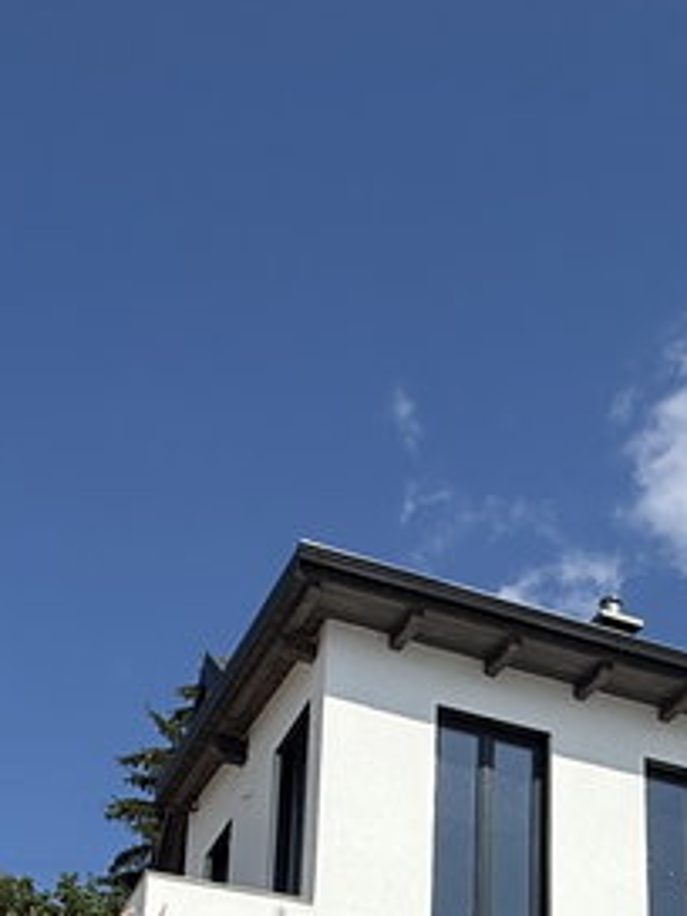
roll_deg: -0.2
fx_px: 1455
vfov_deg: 30.4
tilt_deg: +23.5
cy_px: 1061
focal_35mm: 55
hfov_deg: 26.2
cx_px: 527
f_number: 2.2
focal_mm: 2.22
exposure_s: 1/3663
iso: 50
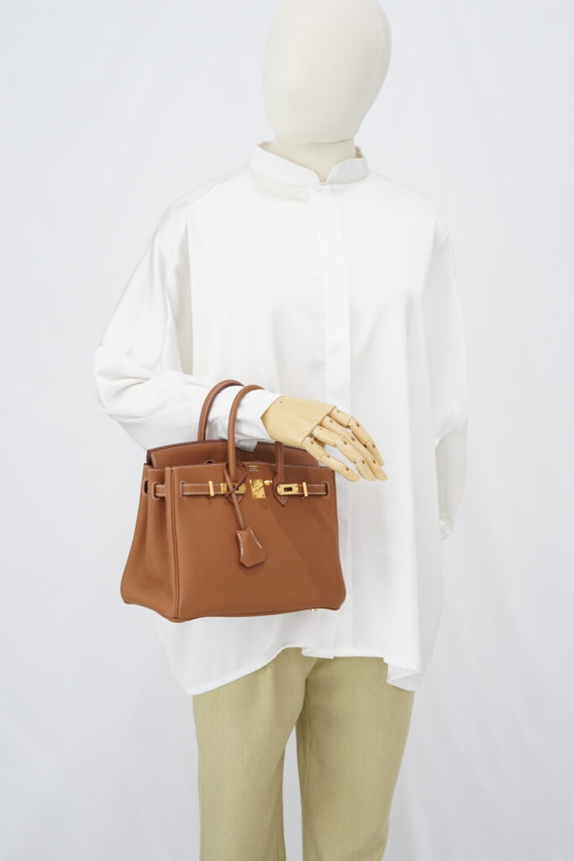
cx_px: 287
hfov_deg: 27.0
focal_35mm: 50
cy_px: 430
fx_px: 1195
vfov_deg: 39.6
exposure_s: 1/6
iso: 640
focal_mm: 50
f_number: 6.3
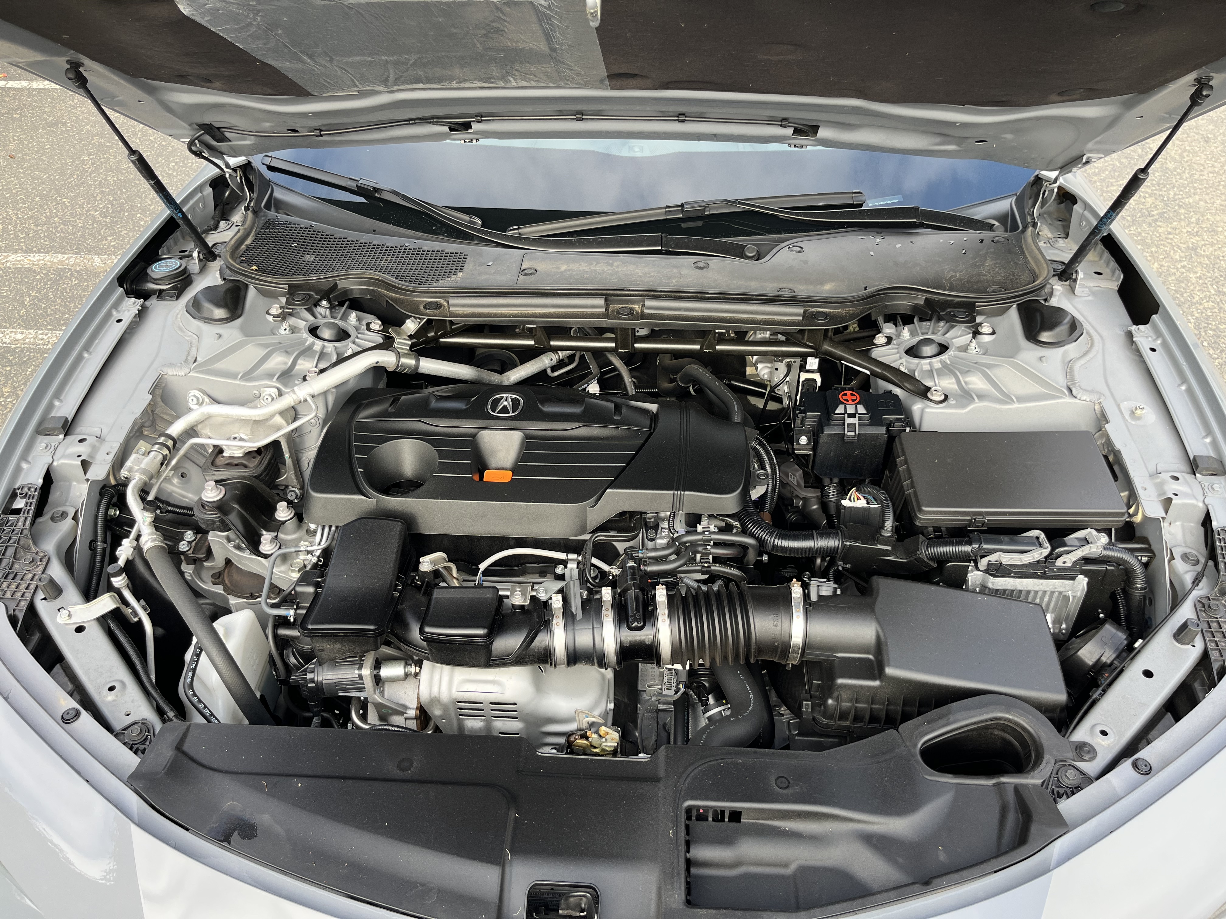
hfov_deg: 67.3
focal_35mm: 26
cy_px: 460
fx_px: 921
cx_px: 613
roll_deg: +2.3
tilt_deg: -39.4
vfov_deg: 53.1
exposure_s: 1/211
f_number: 1.6
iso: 40
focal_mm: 5.1
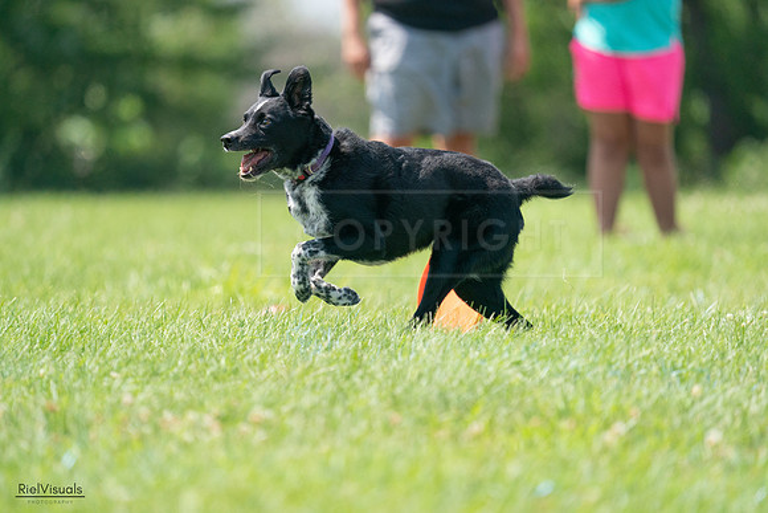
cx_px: 384
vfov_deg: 2.8
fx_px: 10349
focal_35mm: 485
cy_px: 256
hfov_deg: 4.3
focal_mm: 485
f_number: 6.3
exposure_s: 1/4000
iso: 2000
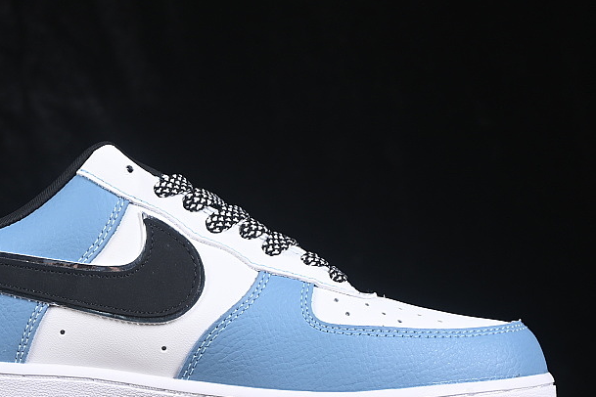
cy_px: 249
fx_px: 2202
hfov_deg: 15.4
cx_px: 179
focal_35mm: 133
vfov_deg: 10.3
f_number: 6.3
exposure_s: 1/60
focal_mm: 50
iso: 160
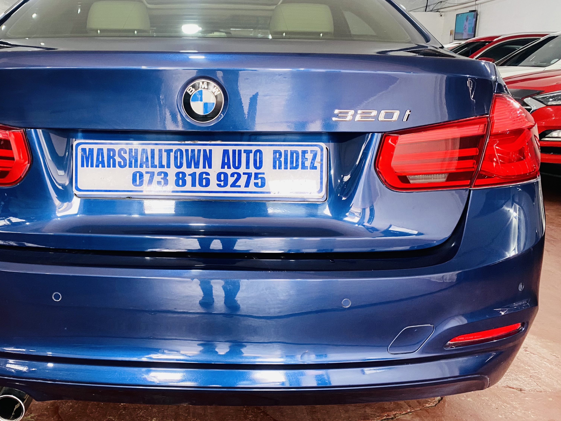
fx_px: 567
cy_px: 217
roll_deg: -1.7
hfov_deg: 52.0
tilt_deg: -15.1
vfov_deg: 40.7
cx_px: 208
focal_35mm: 35
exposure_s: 1/50
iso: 125
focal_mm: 4.25
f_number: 1.8
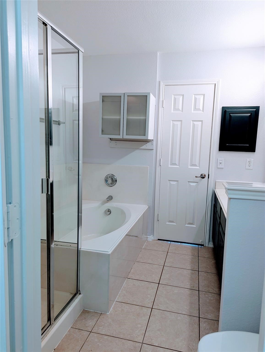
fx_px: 244
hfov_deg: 56.9
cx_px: 132
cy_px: 176
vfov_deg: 71.5
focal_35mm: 24
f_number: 1.85
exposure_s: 1/60
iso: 46
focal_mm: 6.81
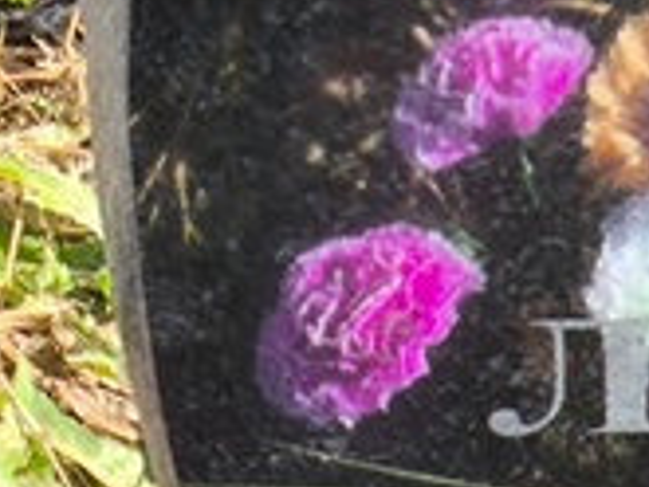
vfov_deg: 6.1
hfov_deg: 8.1
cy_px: 110
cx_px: 808
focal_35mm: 242
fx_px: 4540
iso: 50
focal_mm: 4.71
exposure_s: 1/285
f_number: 1.7
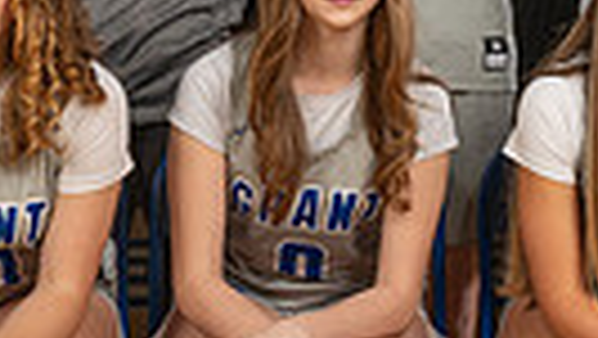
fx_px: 3729
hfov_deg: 9.2
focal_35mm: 235
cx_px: 199
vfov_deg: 5.2
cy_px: 223
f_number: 8
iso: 64
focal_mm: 38
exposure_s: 1/200
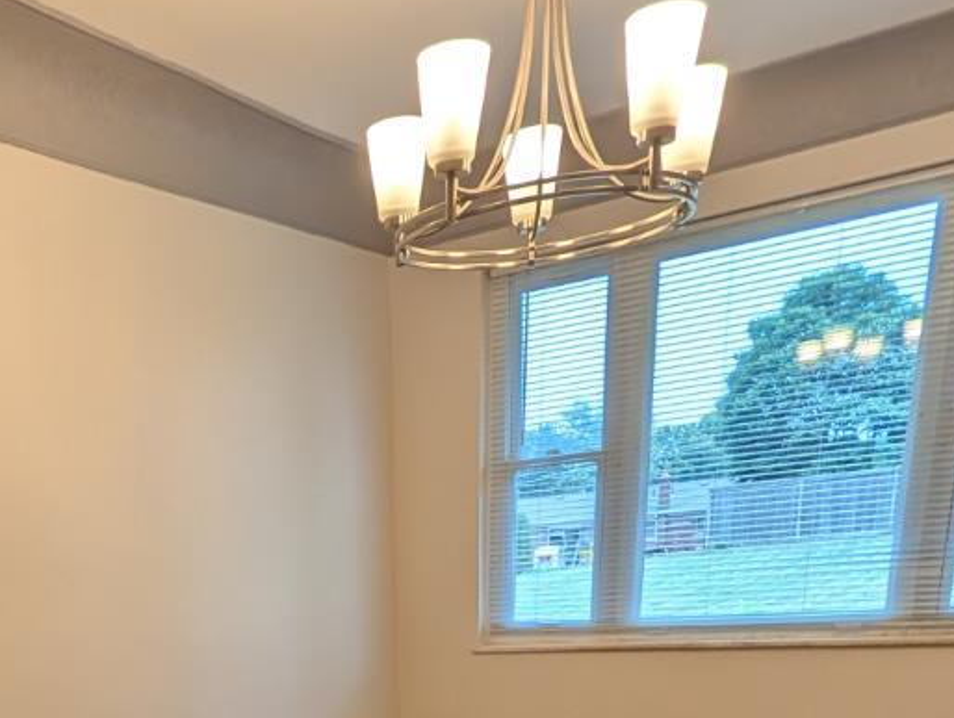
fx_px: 966
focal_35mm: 35
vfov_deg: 31.4
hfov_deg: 49.5
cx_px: 189
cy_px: 936
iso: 86
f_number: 1.7
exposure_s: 1/120
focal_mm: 2.02
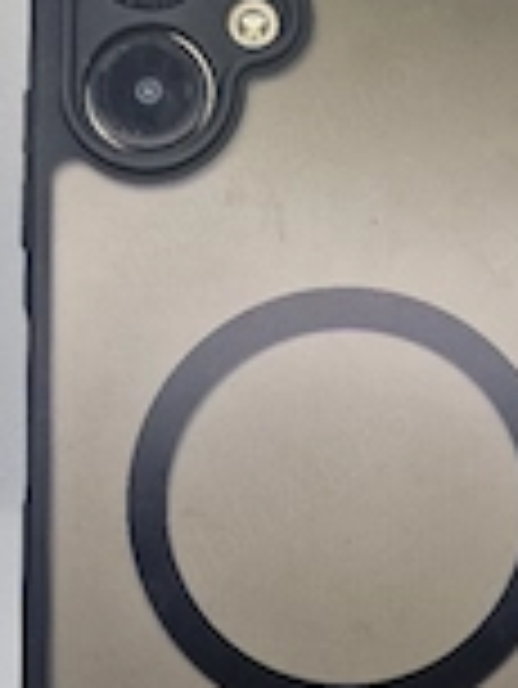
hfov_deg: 24.3
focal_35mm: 60
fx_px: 1195
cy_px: 567
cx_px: 360
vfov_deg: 31.2
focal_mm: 6.4
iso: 50
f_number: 1.8
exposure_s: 1/182
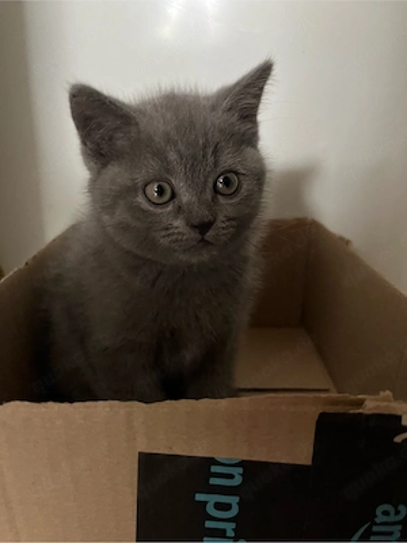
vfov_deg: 67.3
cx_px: 204
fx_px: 408
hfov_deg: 53.1
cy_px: 272
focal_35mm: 26
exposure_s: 1/30
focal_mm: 5.1
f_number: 1.6
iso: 640
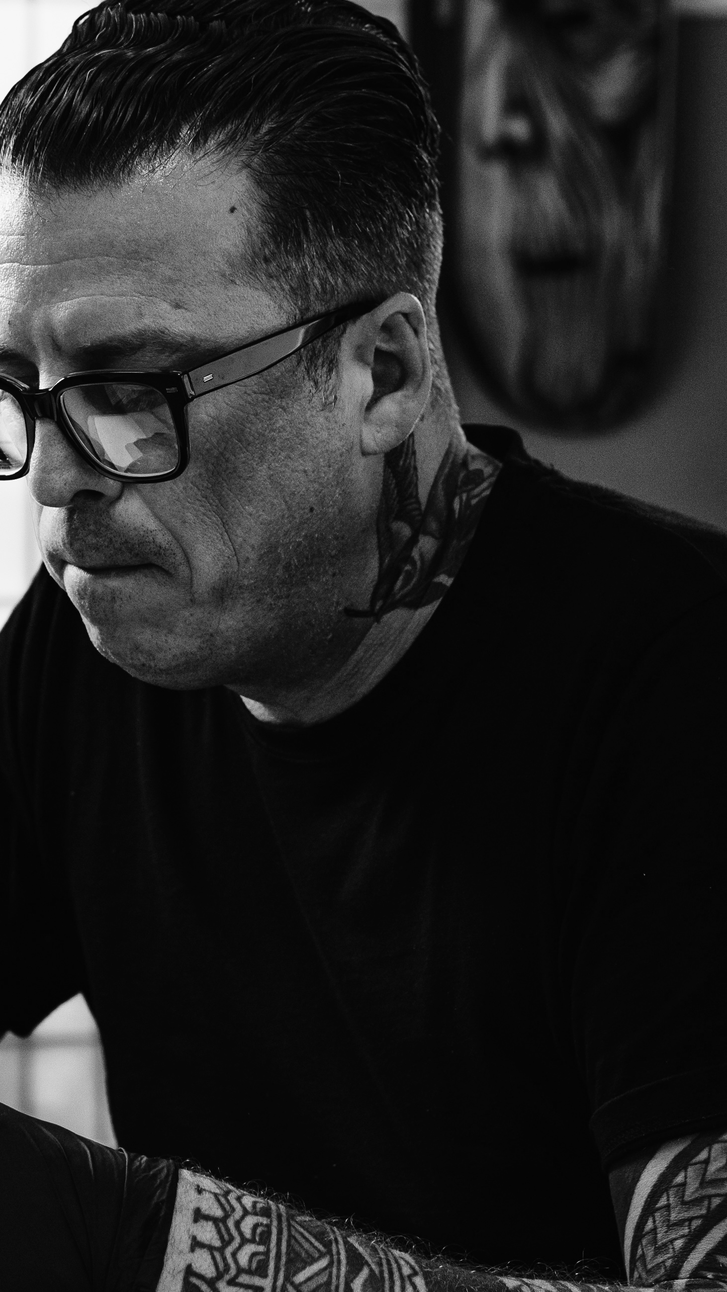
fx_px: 4078
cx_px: 159
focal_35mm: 119
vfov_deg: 18.0
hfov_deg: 10.2
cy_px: 619
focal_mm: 50
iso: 800
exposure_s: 1/640
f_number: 3.2
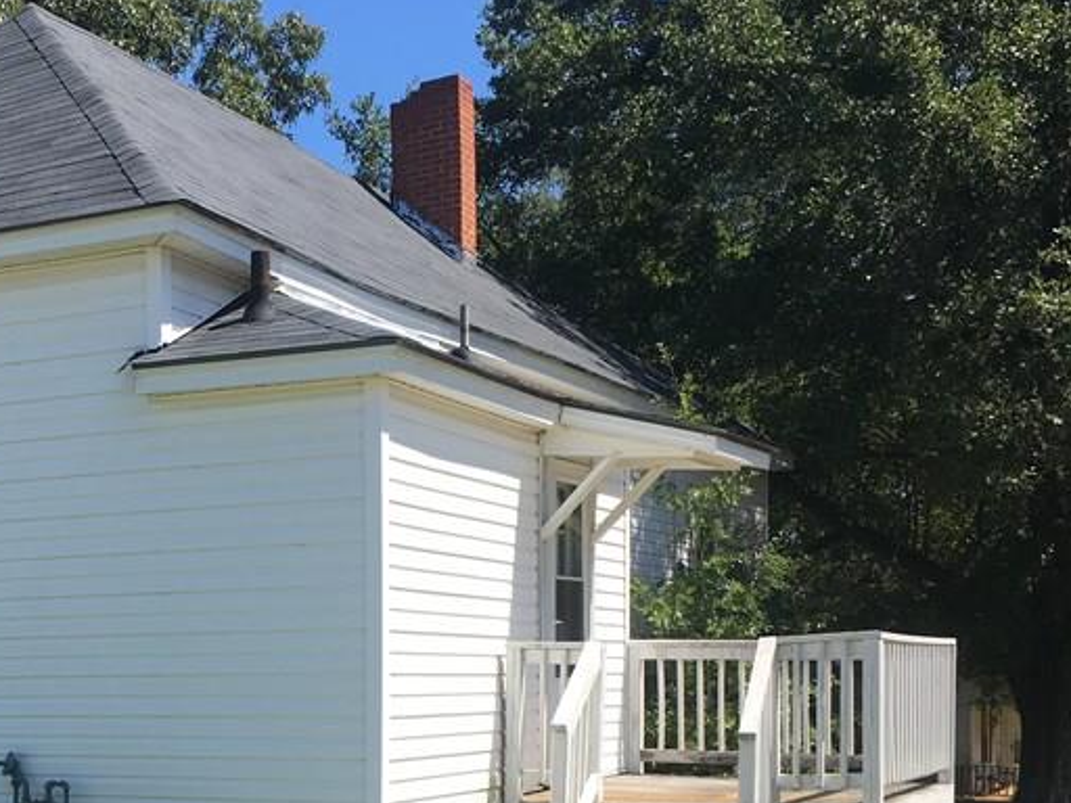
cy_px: 728
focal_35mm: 58
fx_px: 1794
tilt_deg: -0.8
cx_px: 172
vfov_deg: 24.5
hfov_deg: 32.1
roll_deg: +1.0
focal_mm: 4.15
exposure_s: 1/894
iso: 25
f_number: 2.2
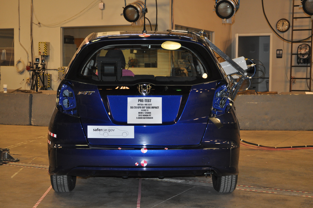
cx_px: 156
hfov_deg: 31.9
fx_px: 547
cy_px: 104
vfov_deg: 21.5
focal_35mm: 63
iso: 800
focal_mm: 42
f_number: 5.3
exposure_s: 1/60
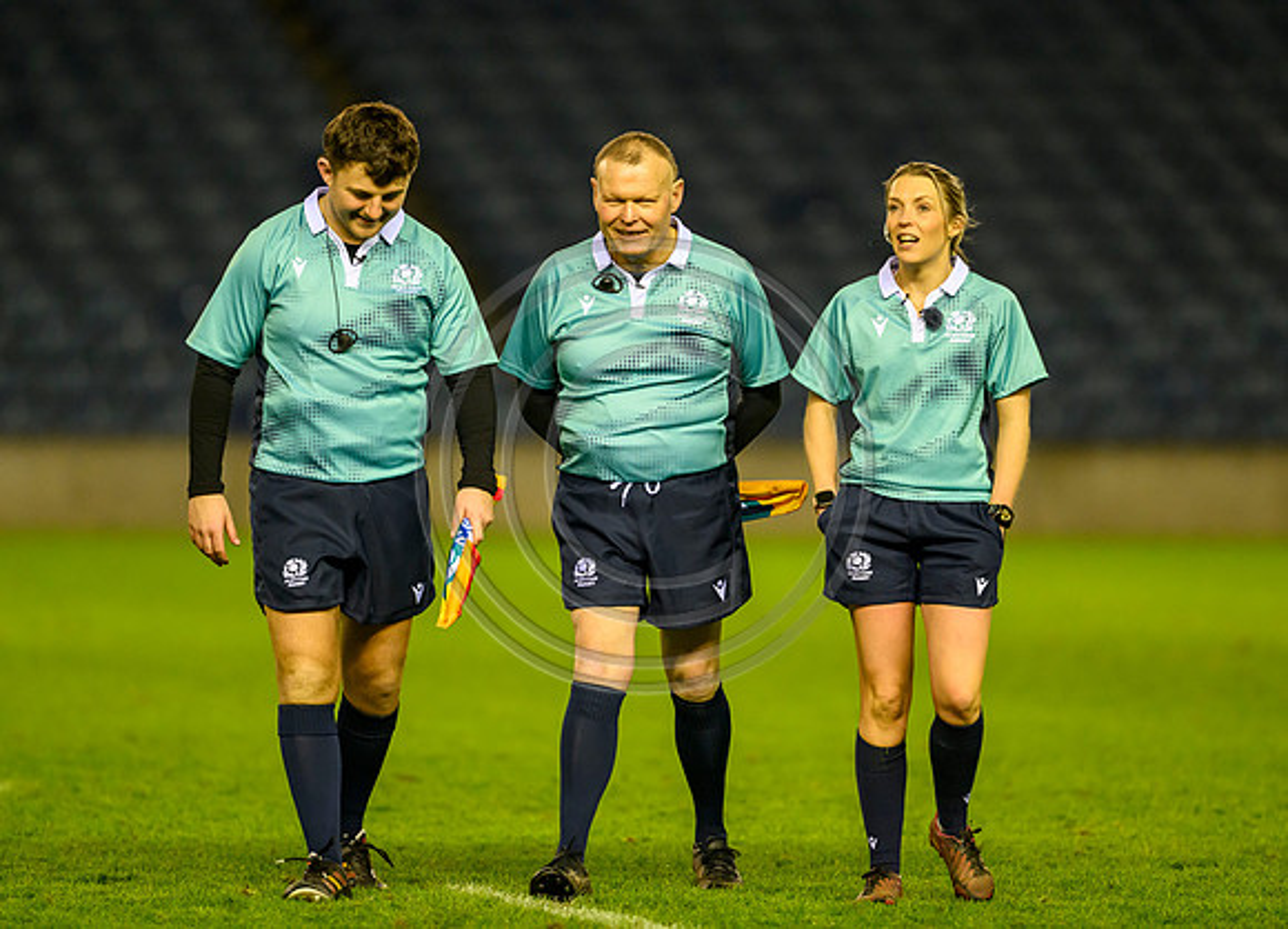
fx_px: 15484
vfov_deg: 3.4
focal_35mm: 422
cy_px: 464
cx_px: 697
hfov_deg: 4.8
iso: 5000
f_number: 3.2
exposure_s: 1/1600
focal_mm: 400
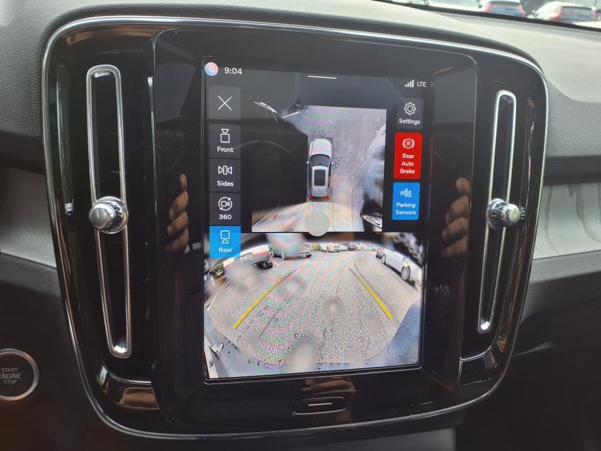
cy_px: 226
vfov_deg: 51.4
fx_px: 469
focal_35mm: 27
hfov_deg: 65.3
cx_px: 300
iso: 40
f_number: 1.9
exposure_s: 1/156
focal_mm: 3.58
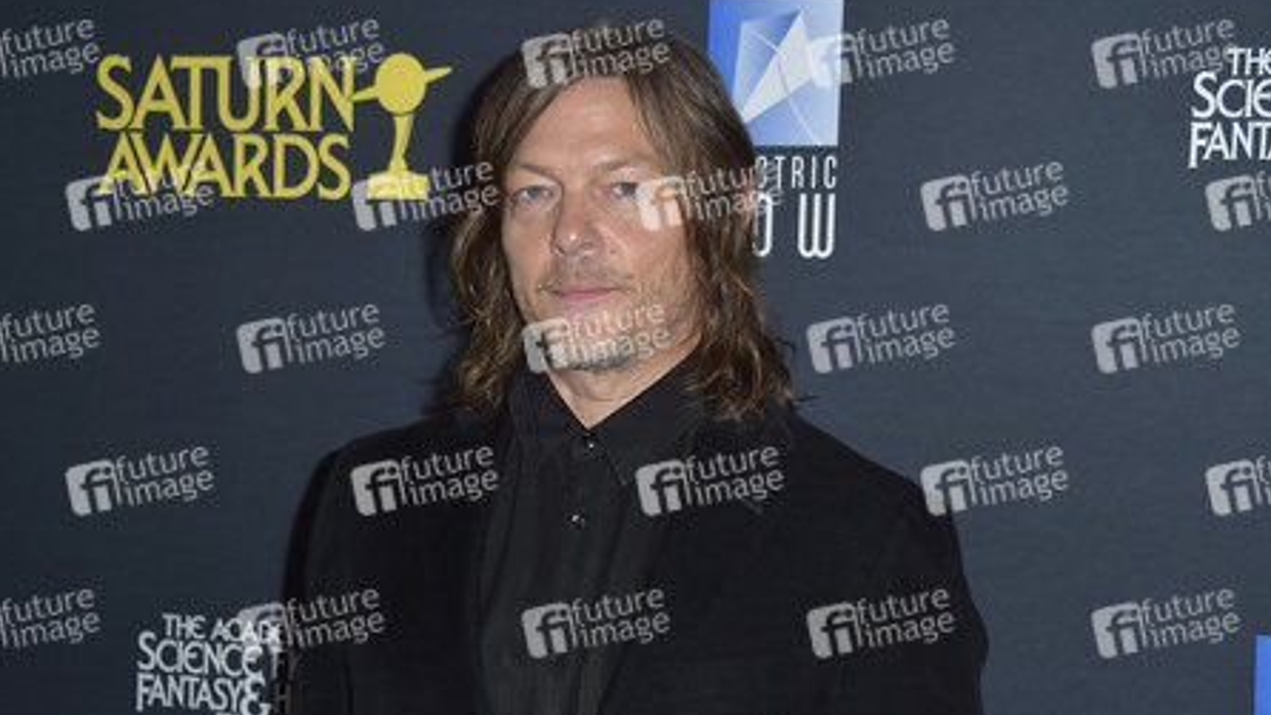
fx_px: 2494
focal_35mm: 74
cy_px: 410
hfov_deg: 28.6
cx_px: 633
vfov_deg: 16.3
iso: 250
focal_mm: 70
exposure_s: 1/250
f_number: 6.3
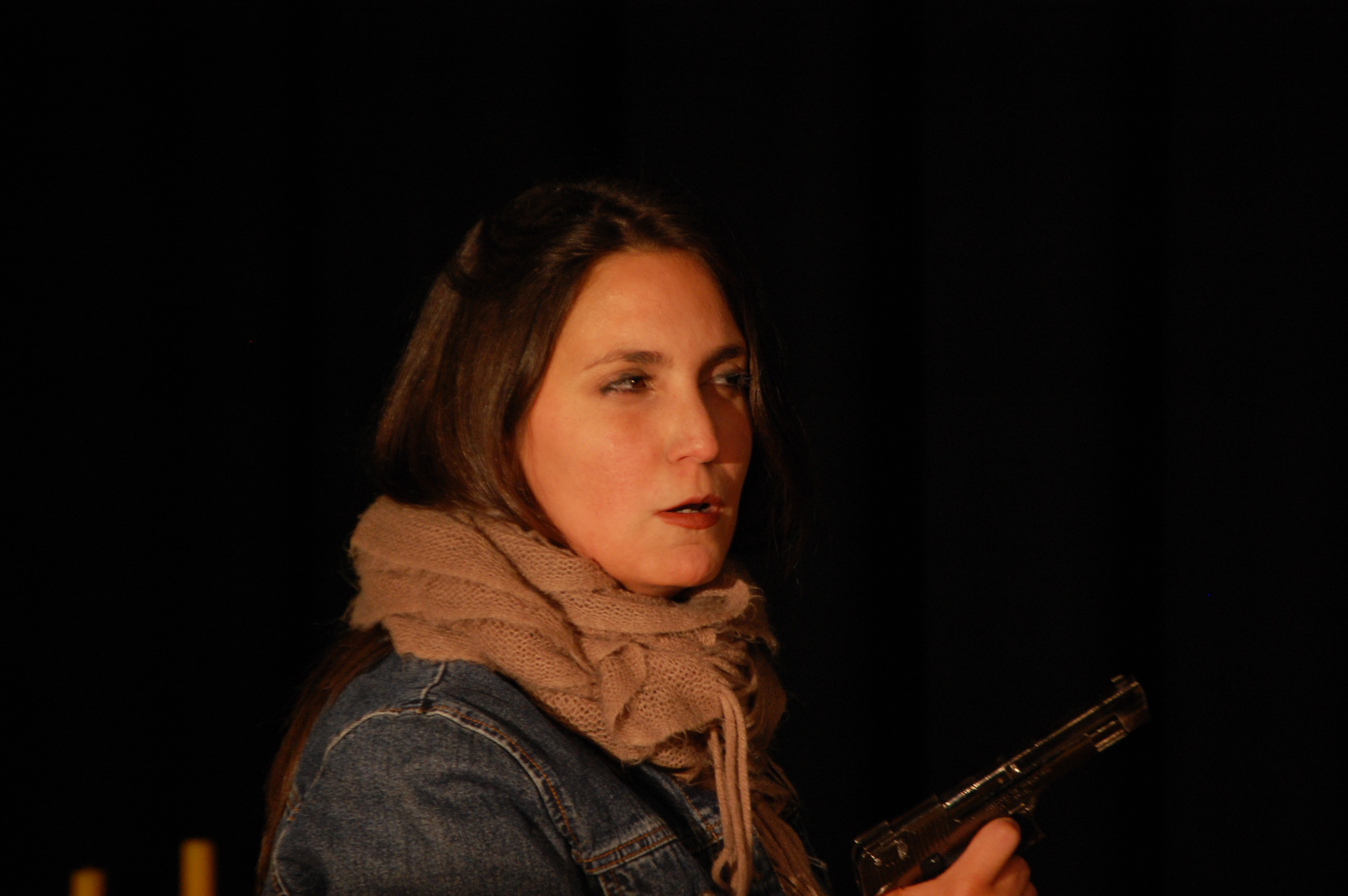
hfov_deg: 6.9
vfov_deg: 4.6
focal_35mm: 300
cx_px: 674
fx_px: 11223
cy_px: 448
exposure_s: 1/100
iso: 800
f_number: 5.6
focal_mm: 200
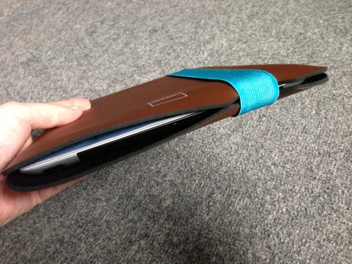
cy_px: 132
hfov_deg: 55.4
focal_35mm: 33
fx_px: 336
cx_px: 176
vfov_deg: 42.9
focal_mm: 4.13
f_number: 2.4
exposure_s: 1/15
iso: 640
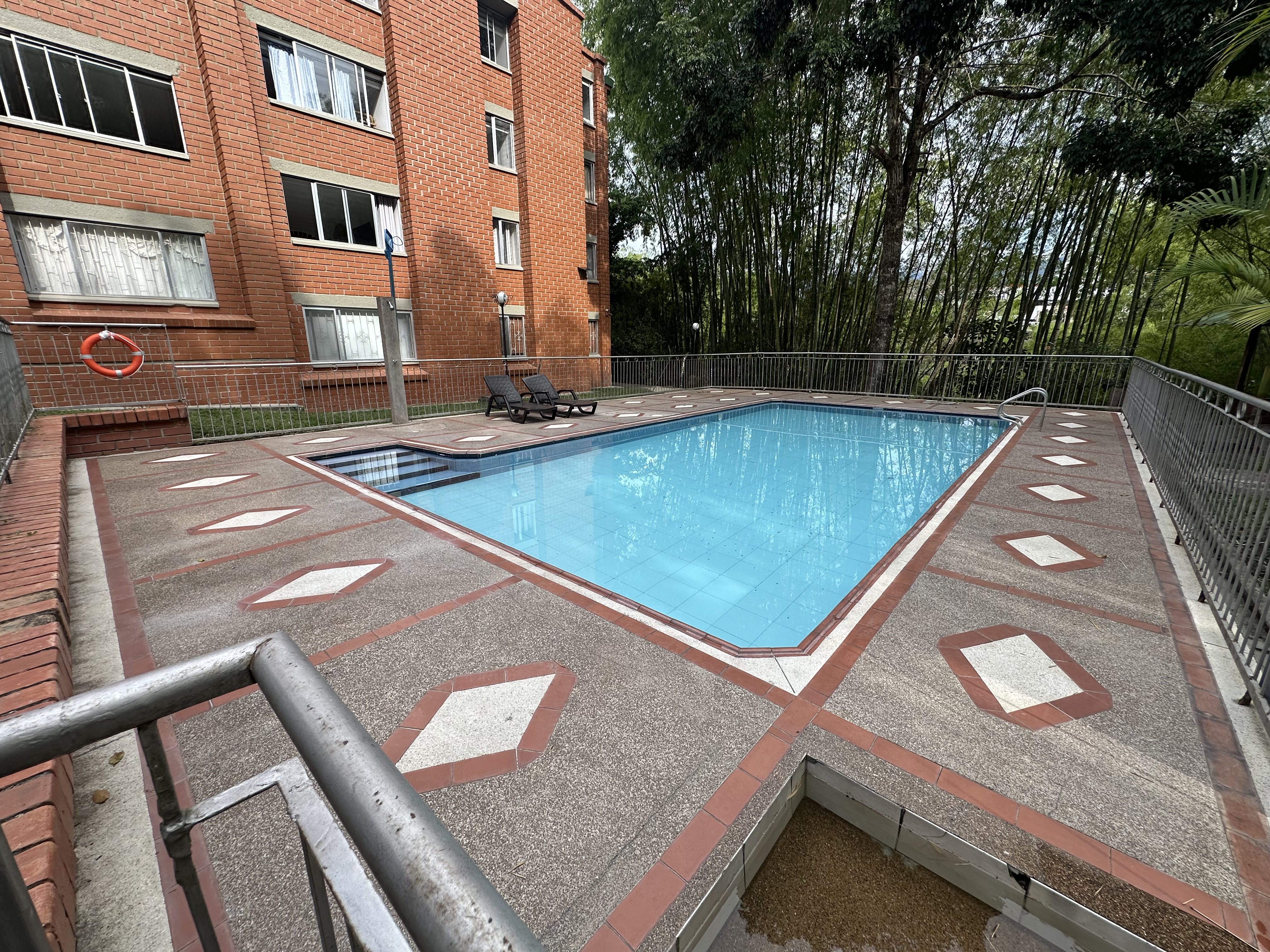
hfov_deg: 102.1
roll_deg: +0.5
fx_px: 514
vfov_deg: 85.7
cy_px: 476
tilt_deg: -14.8
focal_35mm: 14
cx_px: 635
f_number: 2.2
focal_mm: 2.22
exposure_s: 1/602
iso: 50
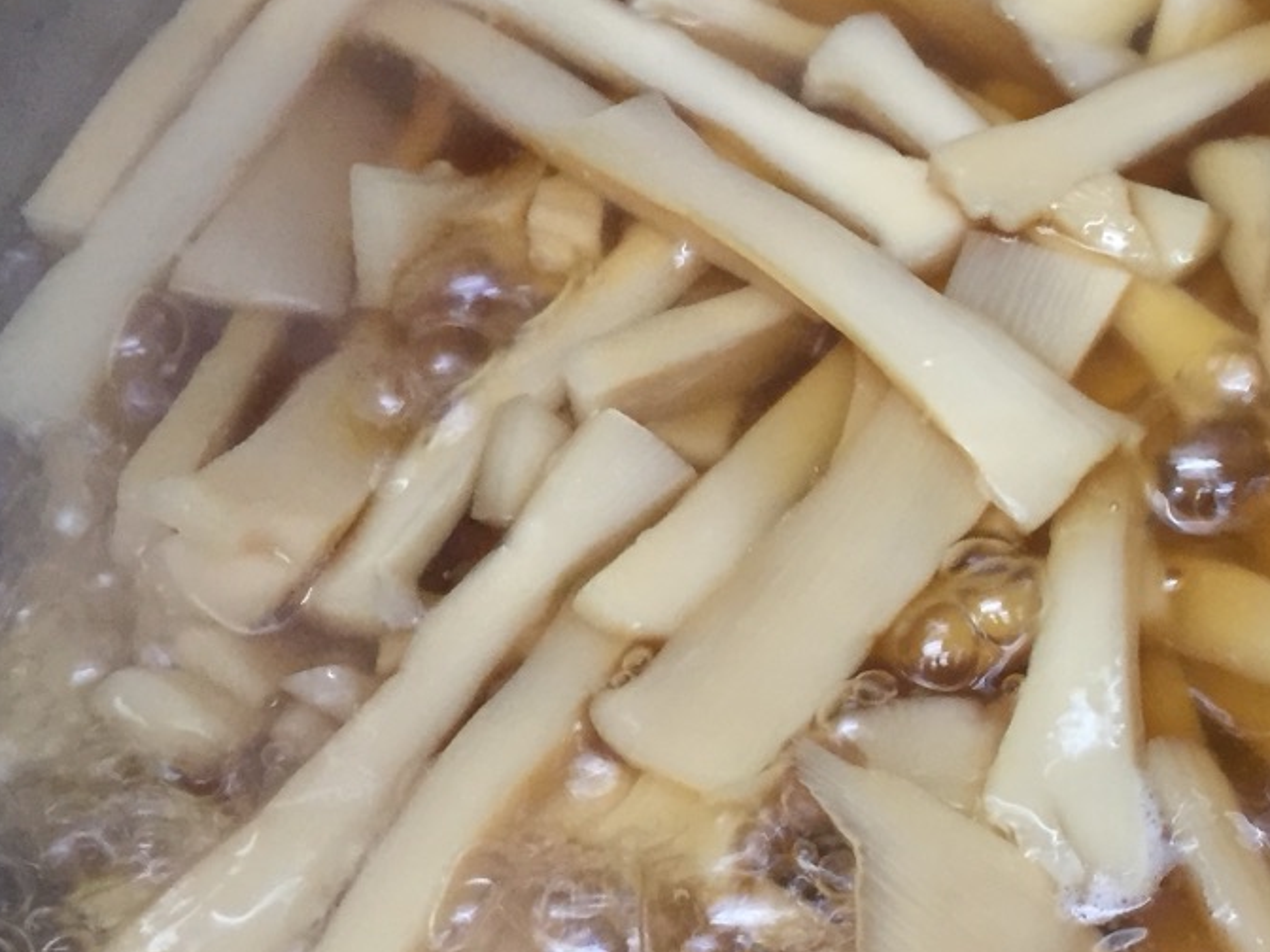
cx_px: 1349
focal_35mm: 69
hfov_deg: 26.3
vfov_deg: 21.3
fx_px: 2531
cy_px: 587
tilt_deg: -54.6
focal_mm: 4.15
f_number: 2.2
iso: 125
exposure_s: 1/30
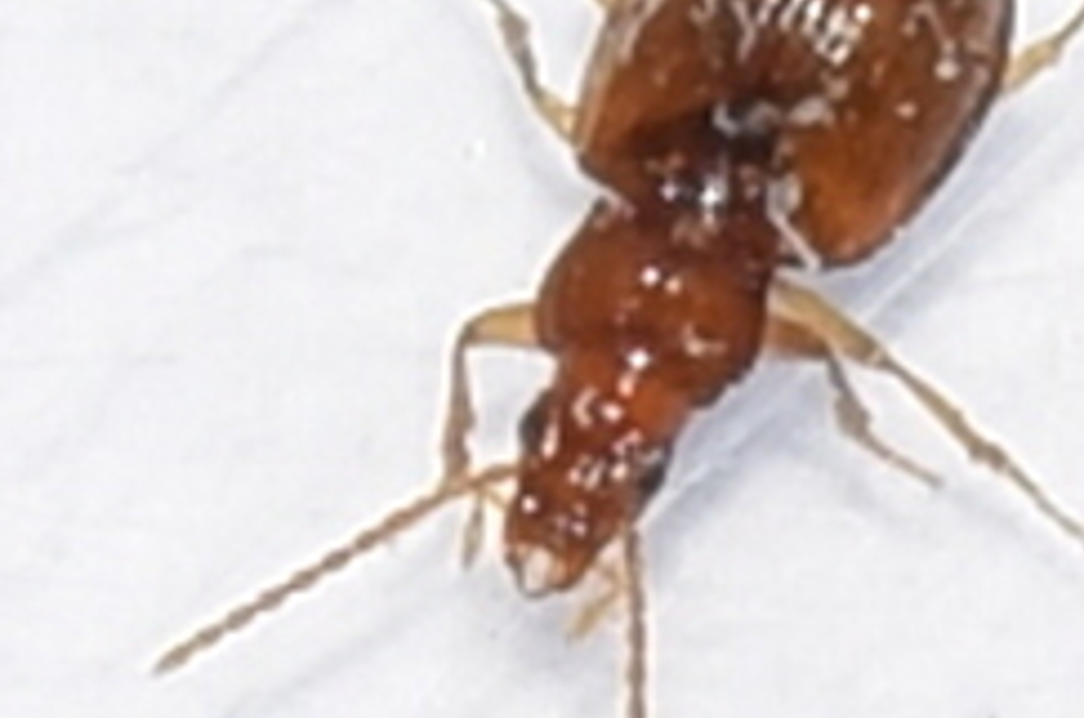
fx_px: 25093
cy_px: 214
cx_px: 848
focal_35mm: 835
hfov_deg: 2.5
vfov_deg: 1.6
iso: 100
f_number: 11
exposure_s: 1/160
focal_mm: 140
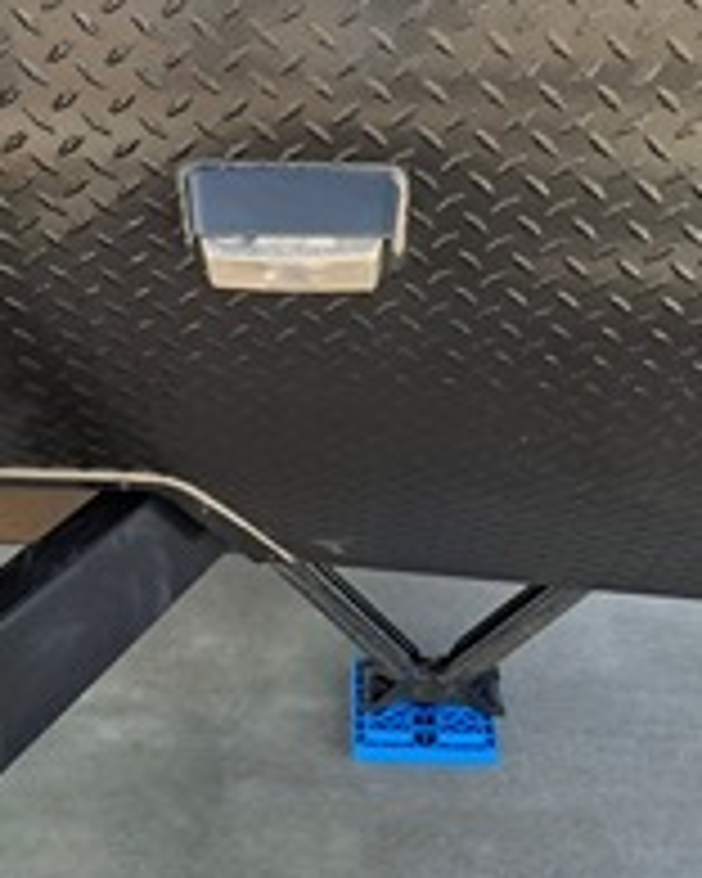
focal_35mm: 50
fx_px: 1299
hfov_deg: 30.2
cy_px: 284
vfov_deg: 36.9
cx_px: 324
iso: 32
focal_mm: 4.69
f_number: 1.8
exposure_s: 1/537
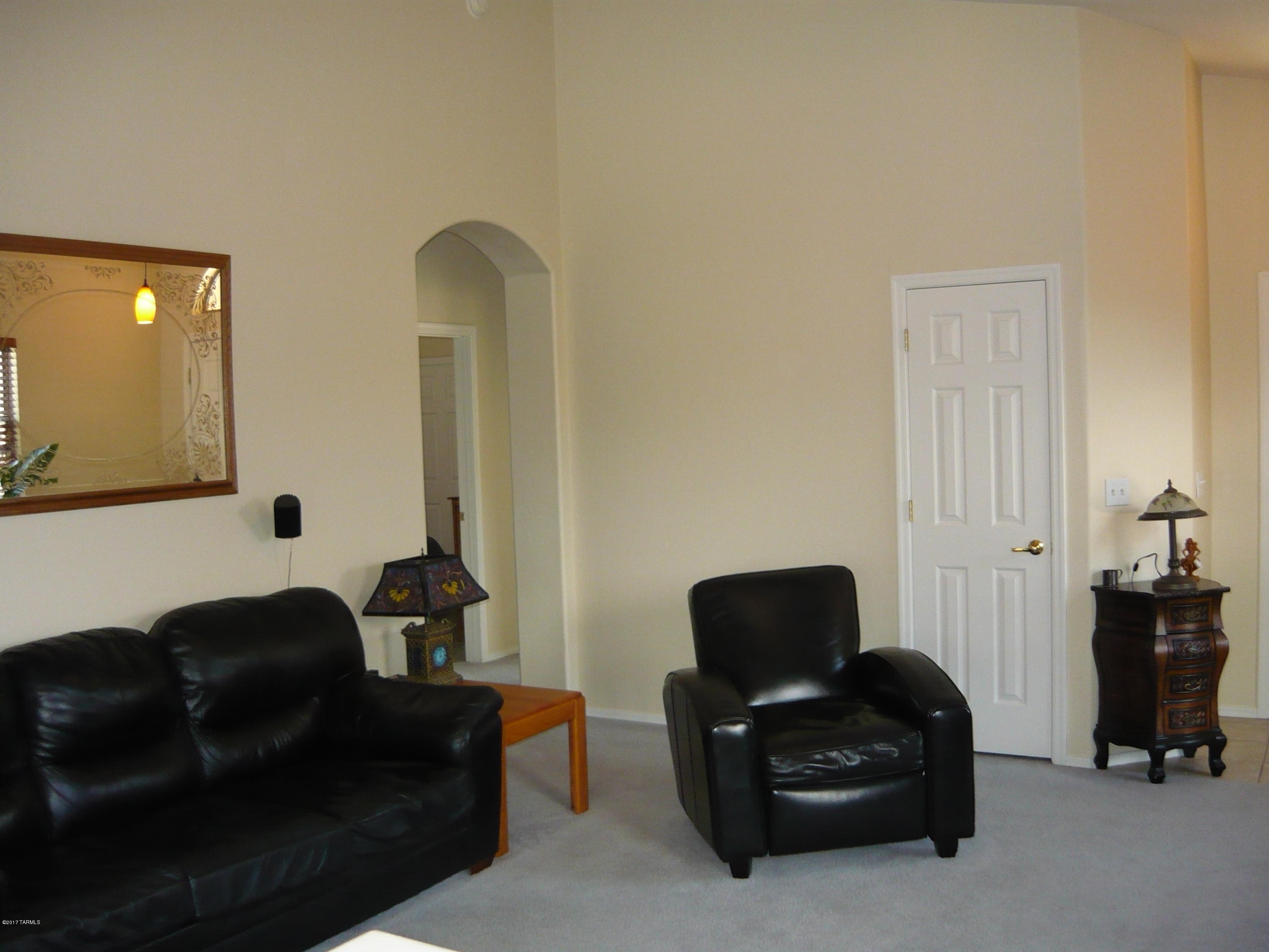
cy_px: 476
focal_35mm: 33
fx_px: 1210
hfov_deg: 55.4
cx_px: 634
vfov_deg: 42.9
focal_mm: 5.5
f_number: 2.8
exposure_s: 1/30
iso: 250
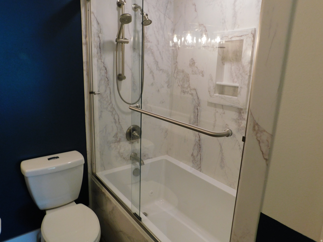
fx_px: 224
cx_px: 162
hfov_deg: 71.6
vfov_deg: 56.8
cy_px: 121
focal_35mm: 24
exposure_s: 1/30
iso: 200
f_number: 3
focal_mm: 4.1
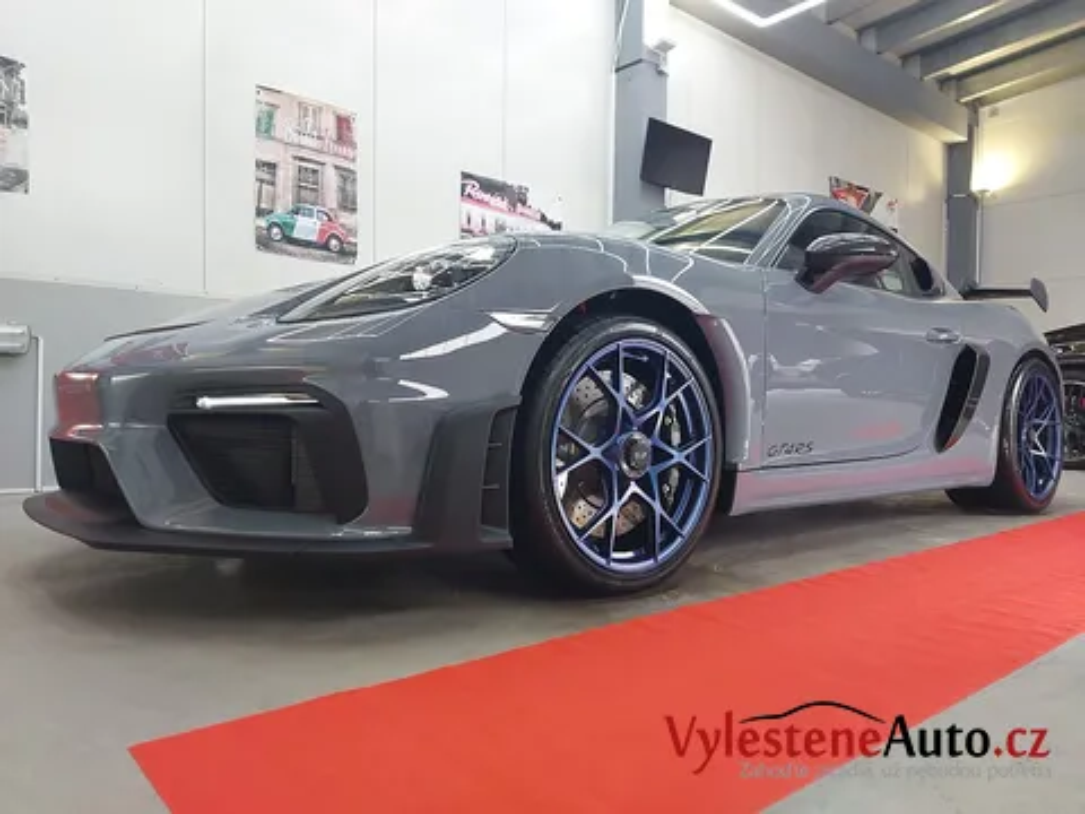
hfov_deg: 71.6
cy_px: 407
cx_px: 542
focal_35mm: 24
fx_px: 752
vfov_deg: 56.8
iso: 100
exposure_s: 1/50
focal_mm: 5.23
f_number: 1.8
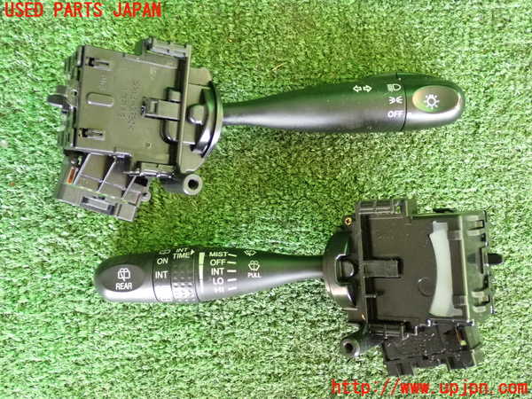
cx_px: 266
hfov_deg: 49.0
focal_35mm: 38
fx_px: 584
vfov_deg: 37.7
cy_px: 200
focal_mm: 6.83
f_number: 2.7
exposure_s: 1/125
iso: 1600
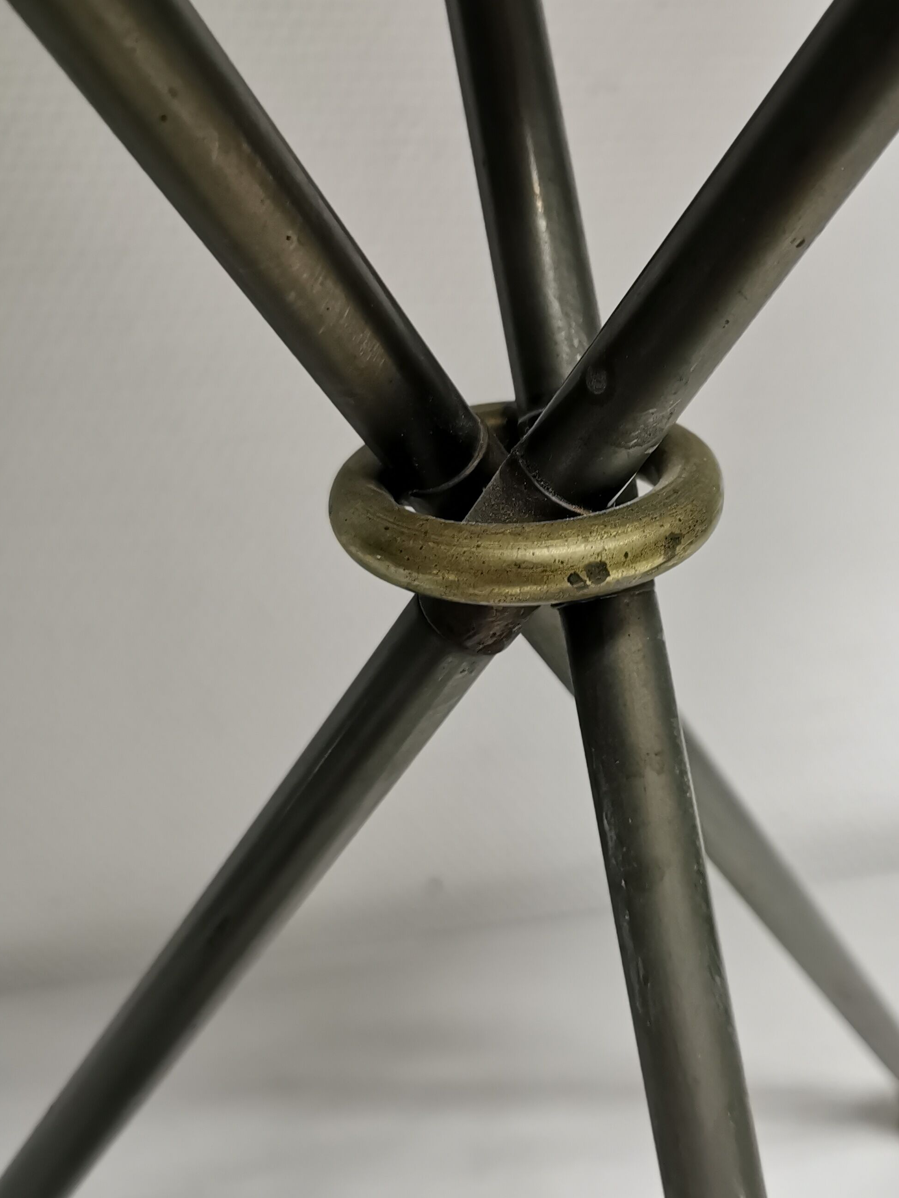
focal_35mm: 38
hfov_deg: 37.3
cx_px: 599
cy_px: 576
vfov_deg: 49.0
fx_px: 1316
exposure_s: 1/50
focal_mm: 5.58
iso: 500
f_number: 1.8
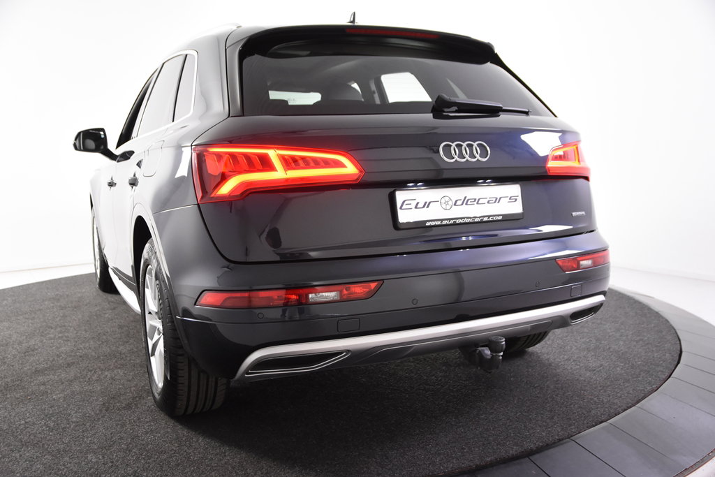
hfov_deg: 57.2
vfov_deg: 40.0
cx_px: 358
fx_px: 655
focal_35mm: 33
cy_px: 238
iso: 1600
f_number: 4
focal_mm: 22
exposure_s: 1/60
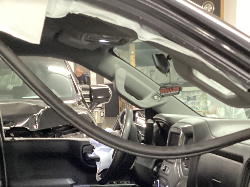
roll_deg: +2.1
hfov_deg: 26.7
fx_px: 527
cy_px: 219
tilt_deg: -18.1
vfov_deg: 19.1
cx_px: 123
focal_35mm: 73
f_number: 2.4
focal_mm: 3.3
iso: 640
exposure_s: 1/20
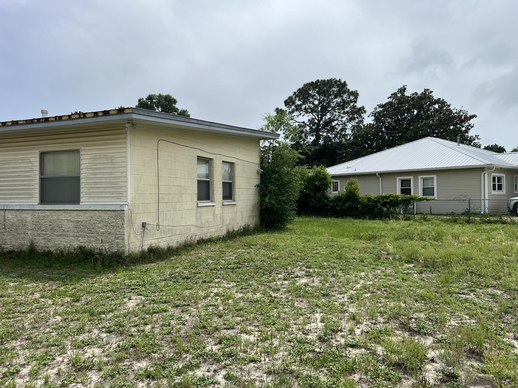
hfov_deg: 67.3
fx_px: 389
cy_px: 194
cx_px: 259
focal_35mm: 26
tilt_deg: +0.5
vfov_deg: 53.1
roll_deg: +1.1
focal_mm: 5.7
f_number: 1.5
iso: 50
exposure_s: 1/7463
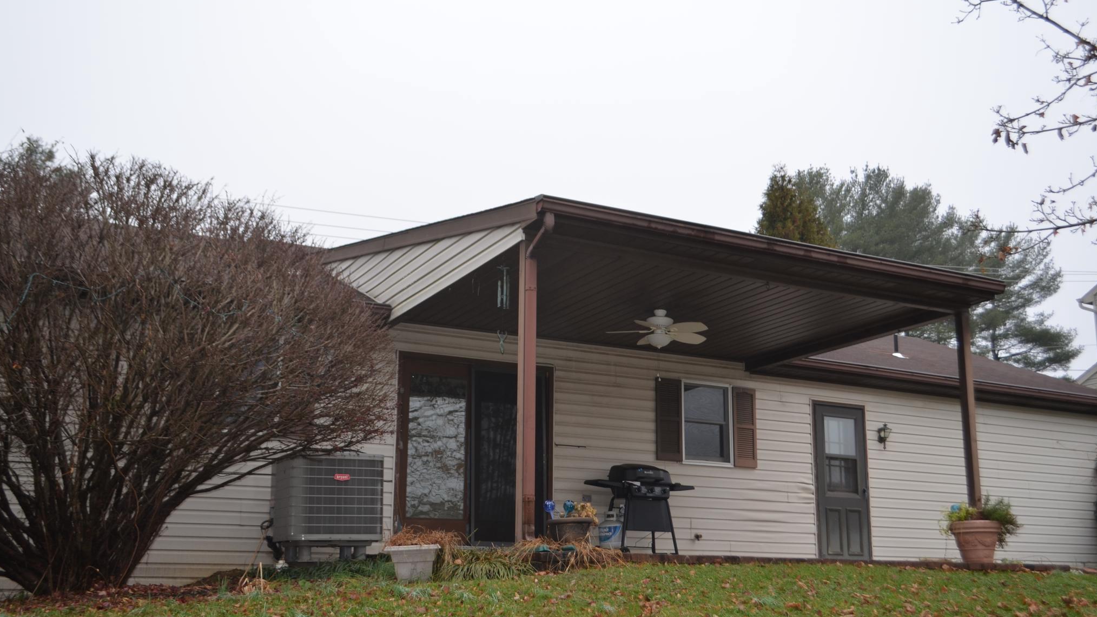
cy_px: 319
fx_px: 1105
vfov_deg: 31.2
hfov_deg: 52.8
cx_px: 550
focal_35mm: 38
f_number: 4
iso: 200
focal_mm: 24
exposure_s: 1/160
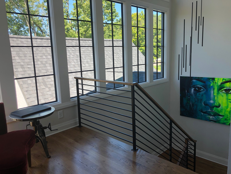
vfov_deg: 49.7
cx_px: 116
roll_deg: +3.0
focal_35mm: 28
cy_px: 87
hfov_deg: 63.4
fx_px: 187
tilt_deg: -8.4
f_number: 1.8
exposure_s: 1/161
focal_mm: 3.99
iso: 20
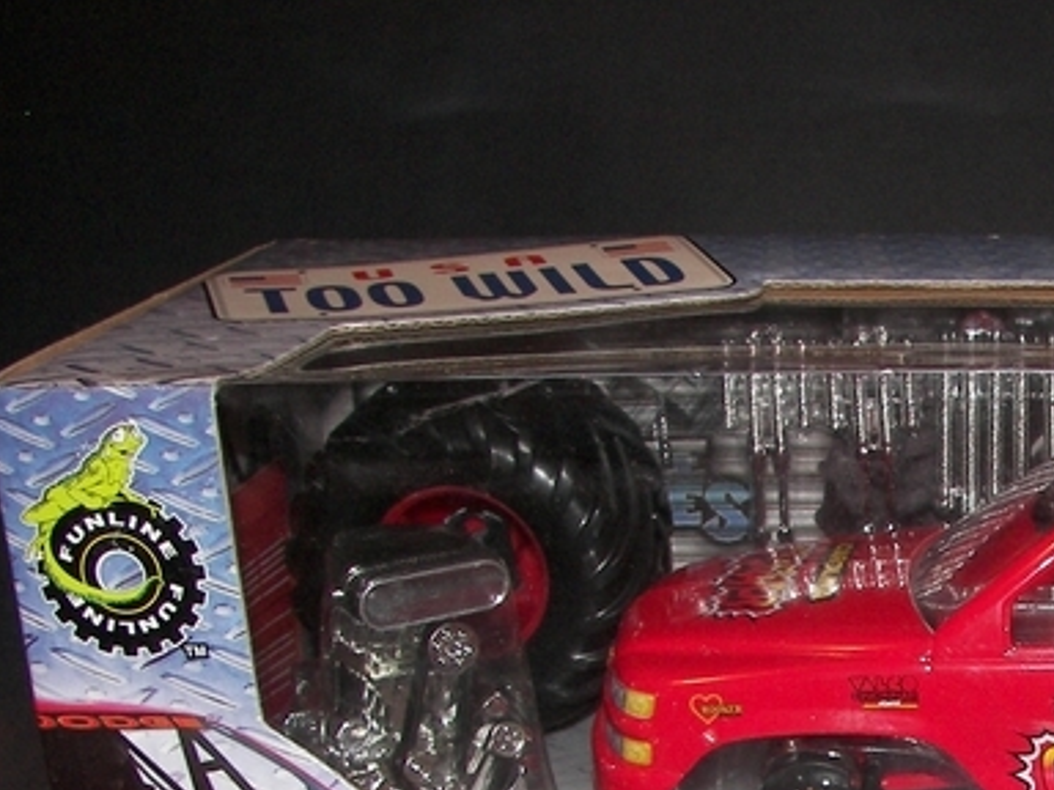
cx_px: 1090
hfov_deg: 24.6
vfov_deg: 19.0
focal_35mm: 75
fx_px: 2284
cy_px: 809
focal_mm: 6
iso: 100
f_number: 2.8
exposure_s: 1/30
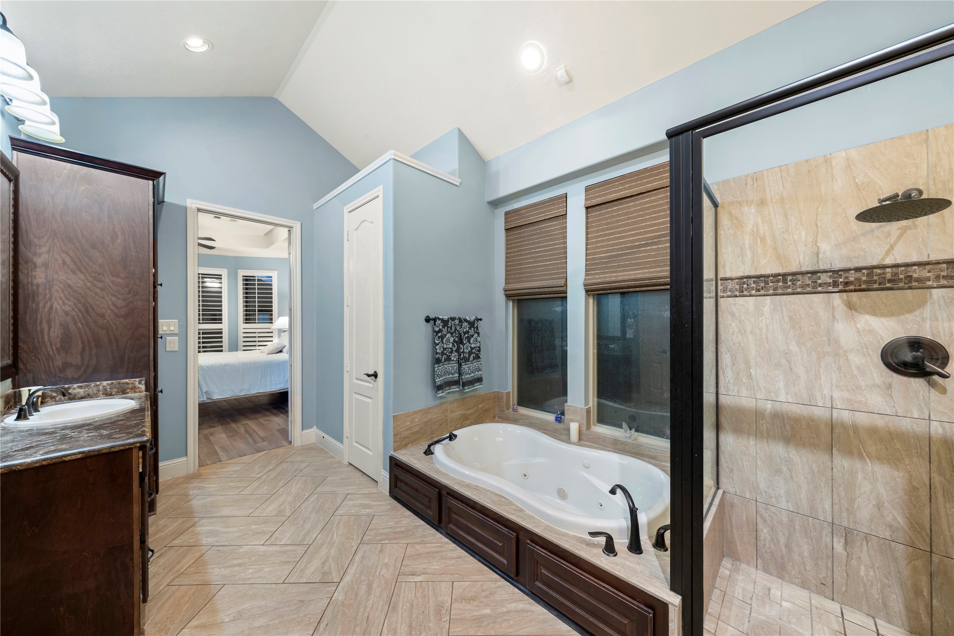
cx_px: 477
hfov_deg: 112.6
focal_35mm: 12
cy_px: 318
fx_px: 318
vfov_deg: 90.0
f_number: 8
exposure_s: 2
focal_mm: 12
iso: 200
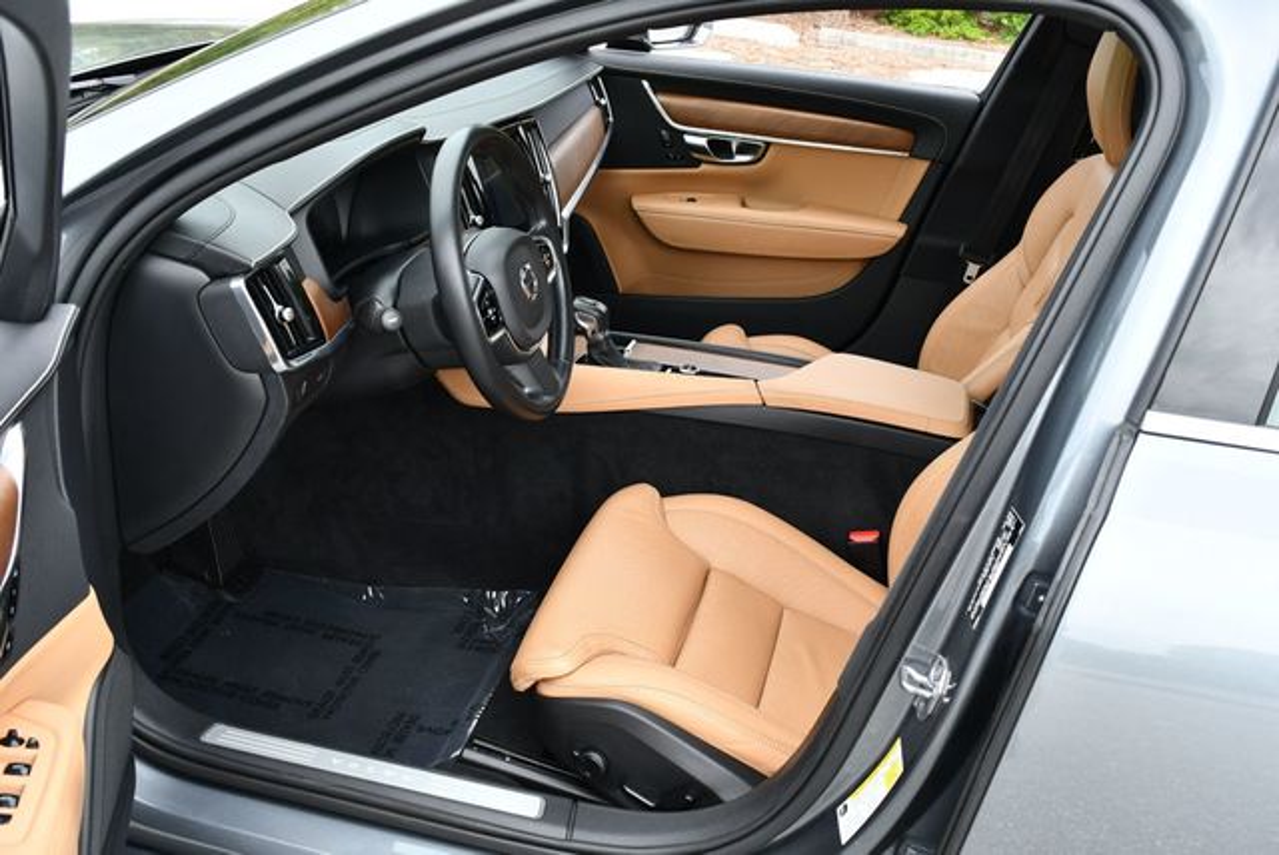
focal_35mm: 36
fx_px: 1280
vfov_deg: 36.9
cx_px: 640
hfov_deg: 53.1
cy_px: 428
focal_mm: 18
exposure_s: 1/250
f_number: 5.6
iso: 280
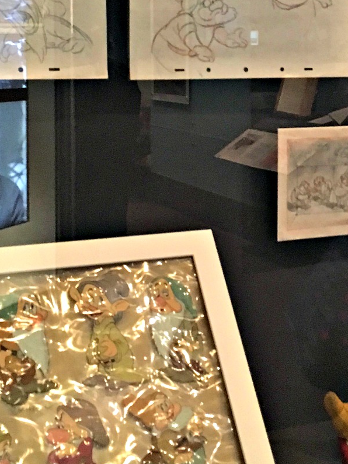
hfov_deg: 20.0
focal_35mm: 73
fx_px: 979
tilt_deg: -2.2
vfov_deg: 26.3
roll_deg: -0.8
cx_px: 268
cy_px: 106
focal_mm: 4.15
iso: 400
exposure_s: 1/15
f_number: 2.2
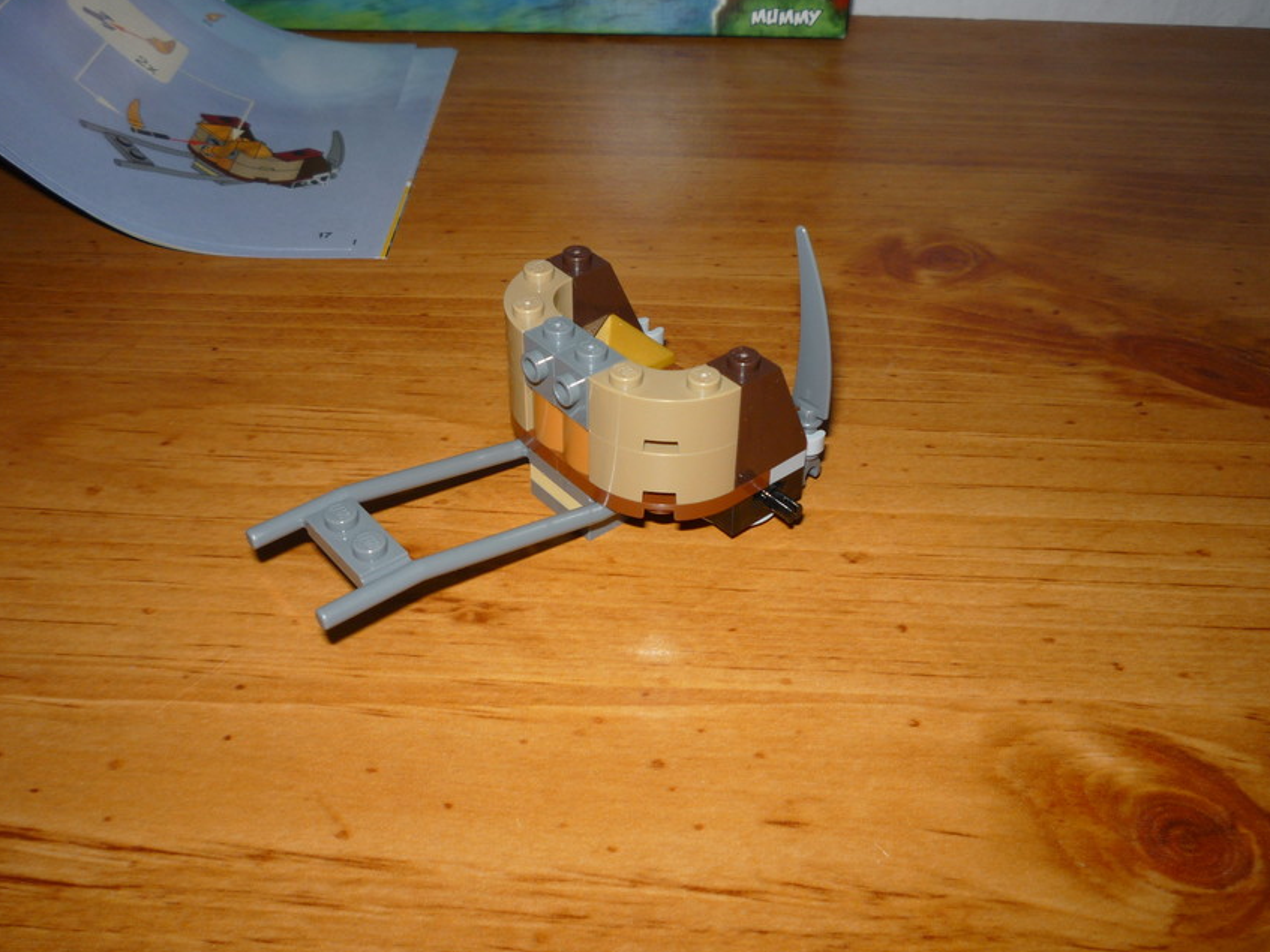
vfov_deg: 41.8
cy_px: 461
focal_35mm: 34
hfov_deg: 54.0
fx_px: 1247
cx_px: 636
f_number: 4
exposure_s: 1/30
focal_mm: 5.2
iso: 100
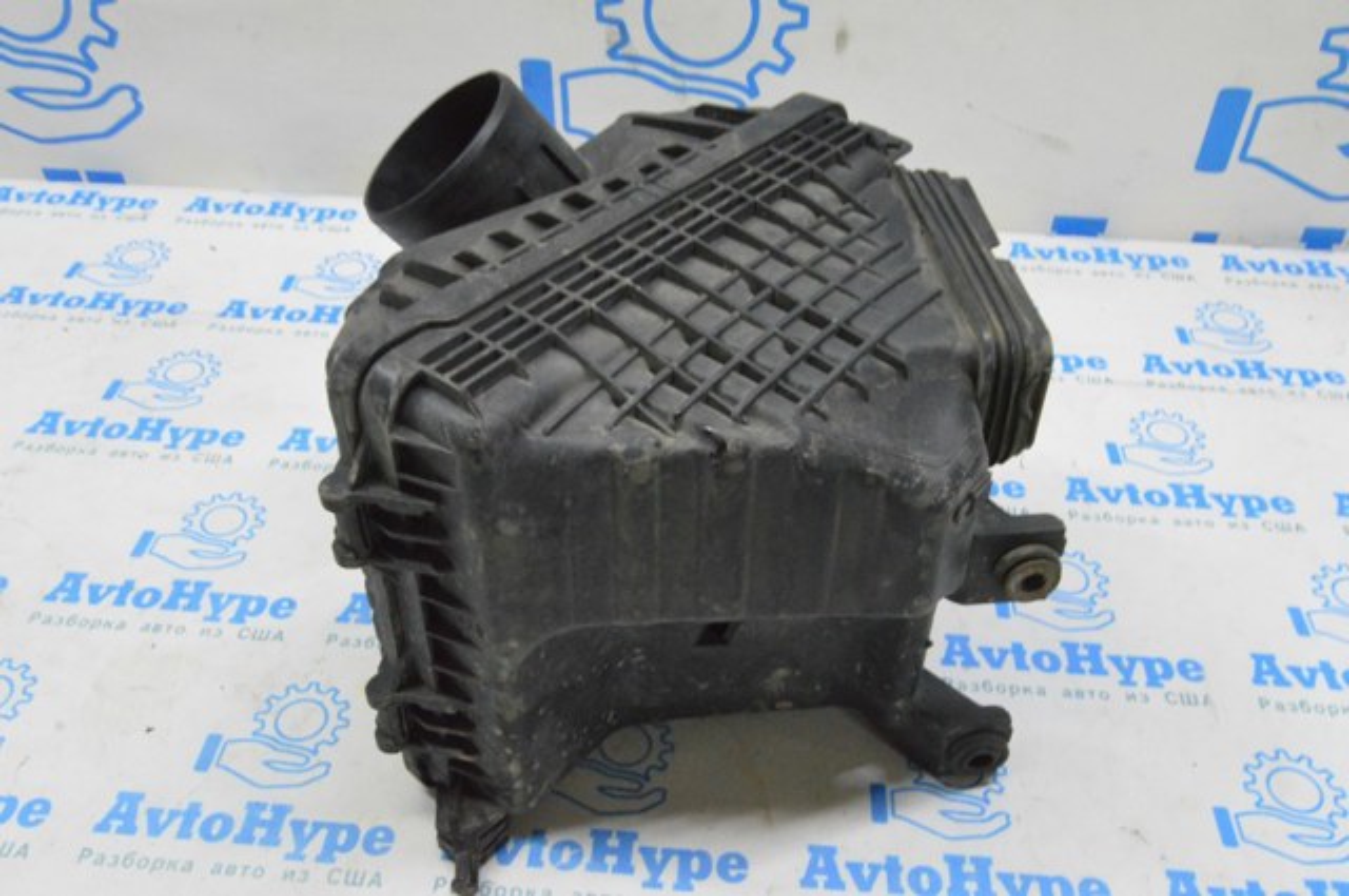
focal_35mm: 33
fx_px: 1235
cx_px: 674
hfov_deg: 57.3
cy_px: 448
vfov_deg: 39.9
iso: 6400
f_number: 20
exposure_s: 1/15
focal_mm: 22
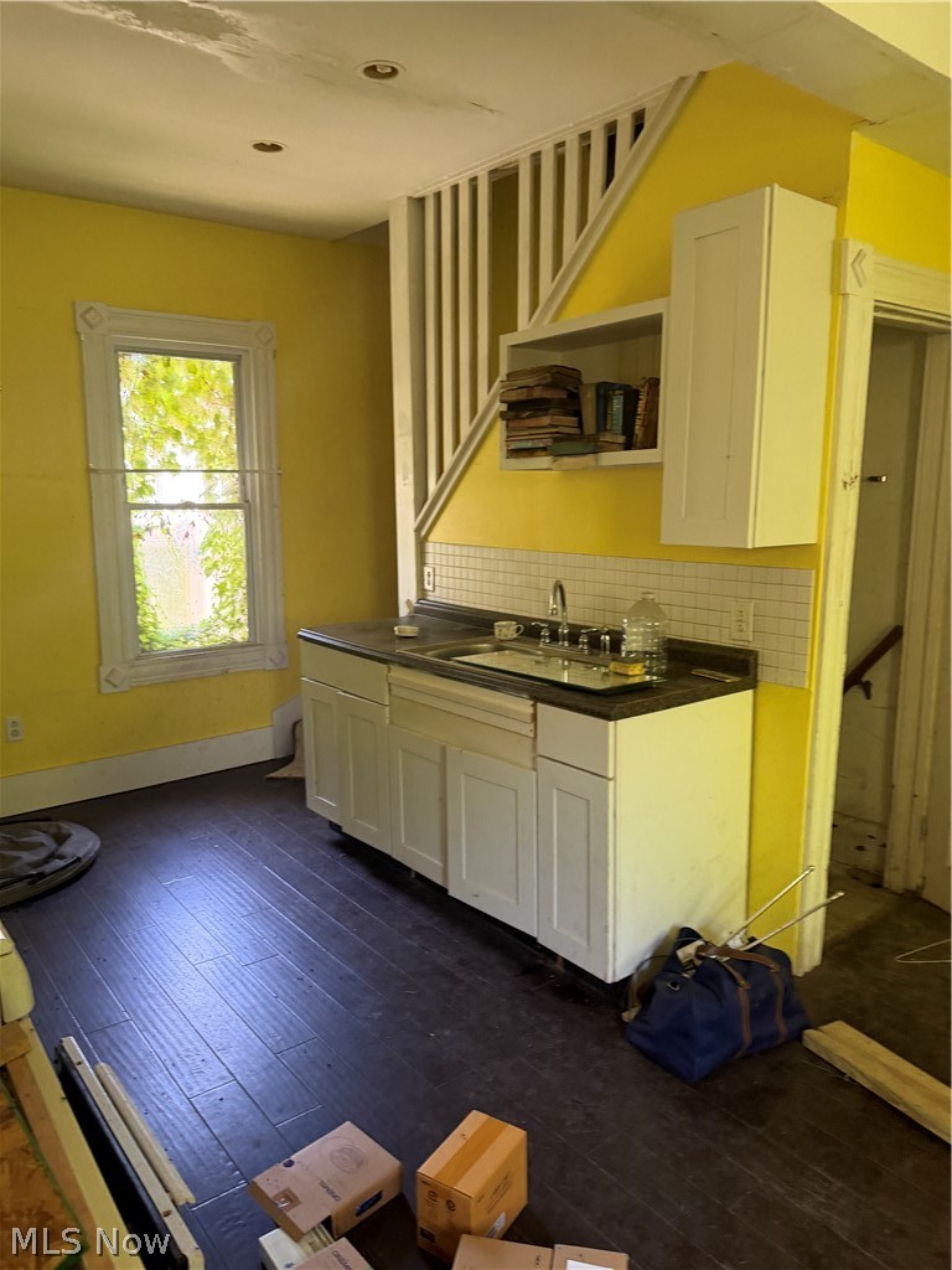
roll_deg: +0.3
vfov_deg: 71.6
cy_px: 635
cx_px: 476
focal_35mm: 24
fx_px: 880
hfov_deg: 56.8
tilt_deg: -9.4
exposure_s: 1/60
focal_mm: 6.76
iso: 400
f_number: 1.78
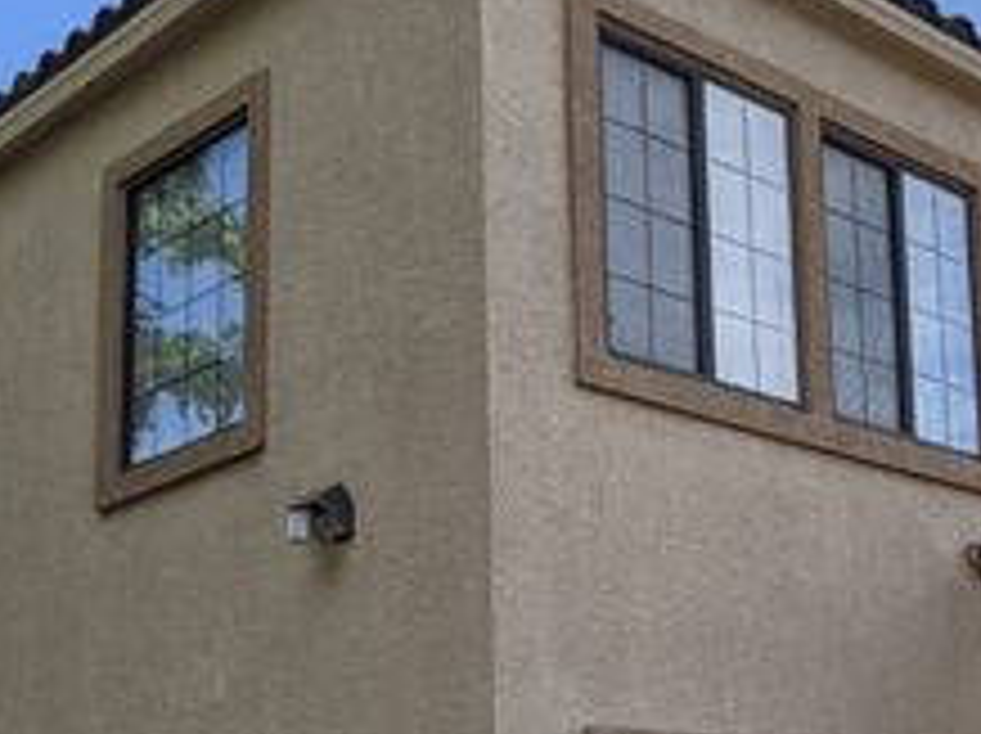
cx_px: 927
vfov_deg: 23.1
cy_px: 642
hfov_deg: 29.6
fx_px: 1755
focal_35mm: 62
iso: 37
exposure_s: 1/3906
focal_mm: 4.44
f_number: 1.8
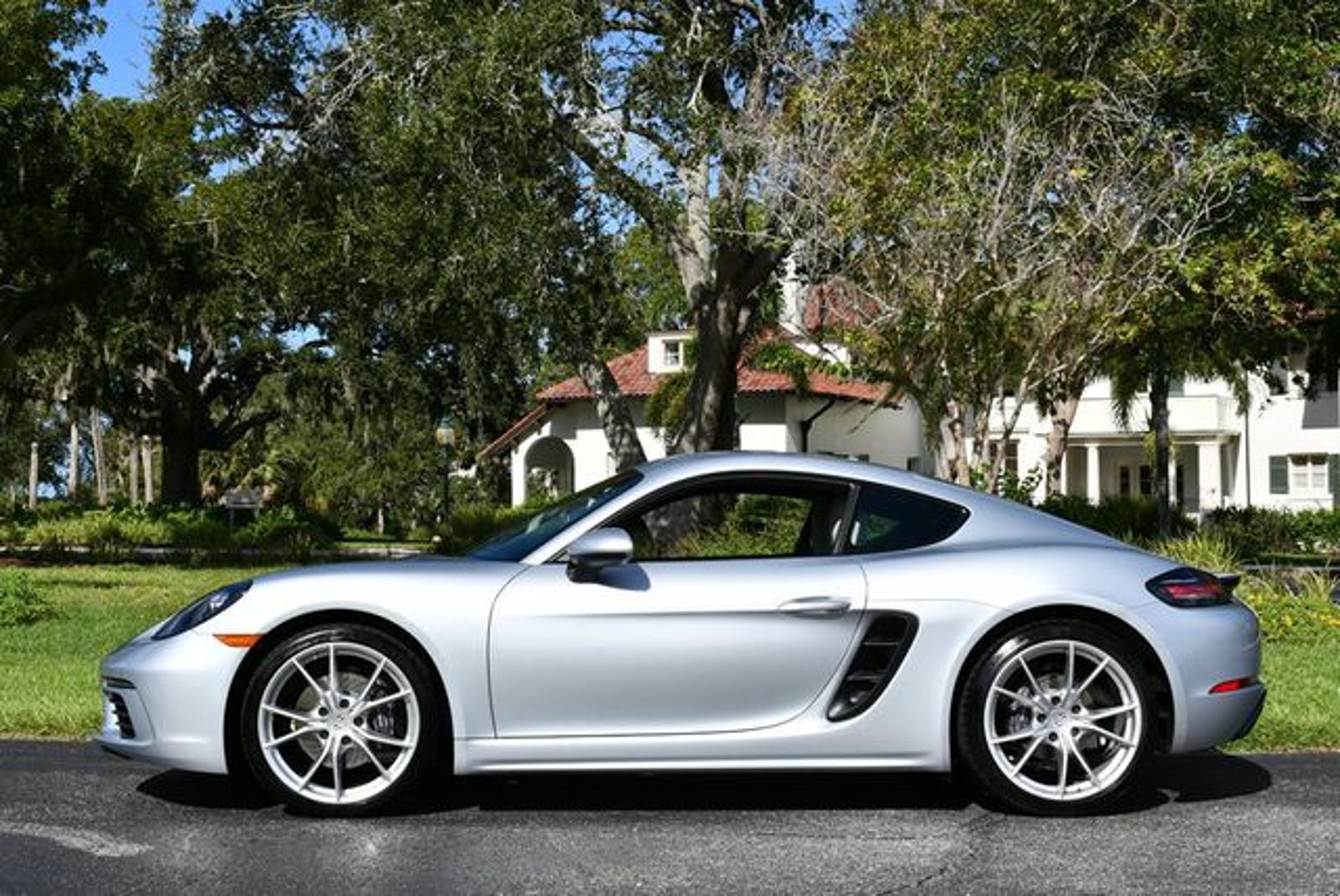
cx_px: 670
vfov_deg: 27.0
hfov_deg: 39.6
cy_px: 448
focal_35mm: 50
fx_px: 1863
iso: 100
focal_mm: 25
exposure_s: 1/320
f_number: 9
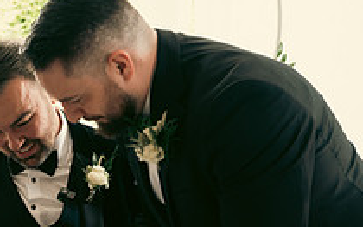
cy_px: 202
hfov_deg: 20.9
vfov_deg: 13.9
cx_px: -62
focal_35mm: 93
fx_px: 920
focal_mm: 33
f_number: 3.5
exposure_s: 1/160
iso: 125
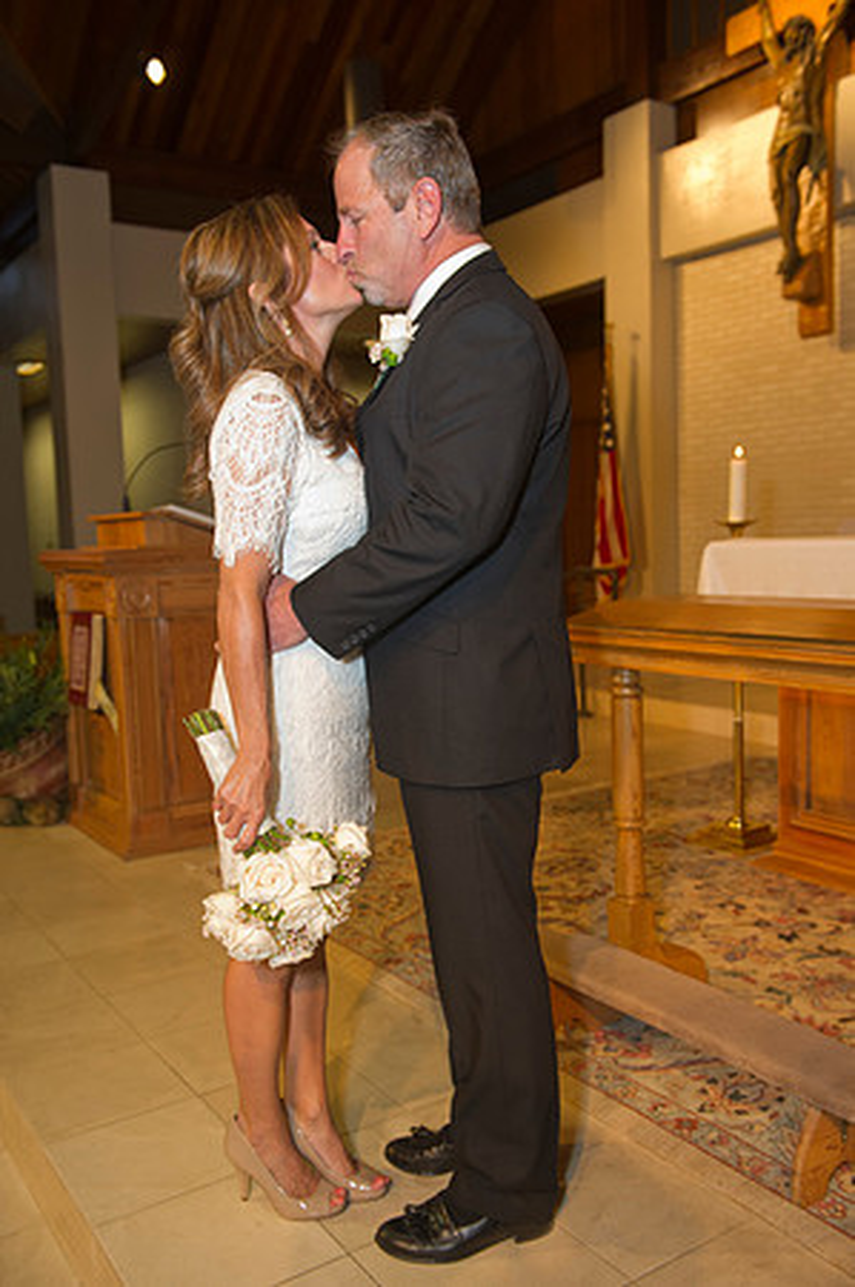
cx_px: 428
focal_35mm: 32
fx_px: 1143
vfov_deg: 58.8
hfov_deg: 41.0
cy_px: 644
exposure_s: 1/100
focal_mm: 32
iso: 1250
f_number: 4
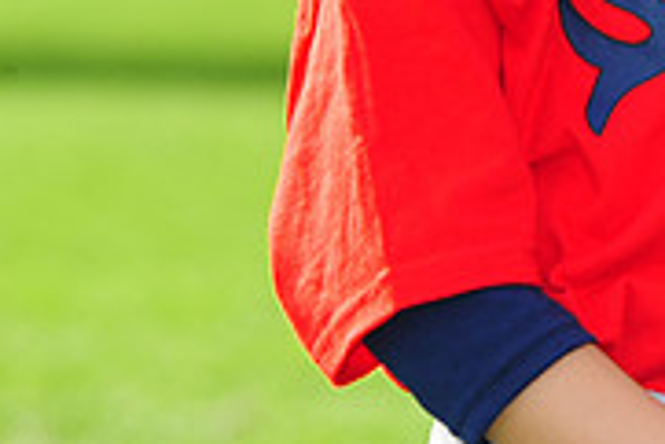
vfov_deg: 2.6
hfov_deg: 3.9
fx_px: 9761
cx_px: 849
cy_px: -261
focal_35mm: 528
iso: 200
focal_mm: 165
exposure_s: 1/250
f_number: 7.1
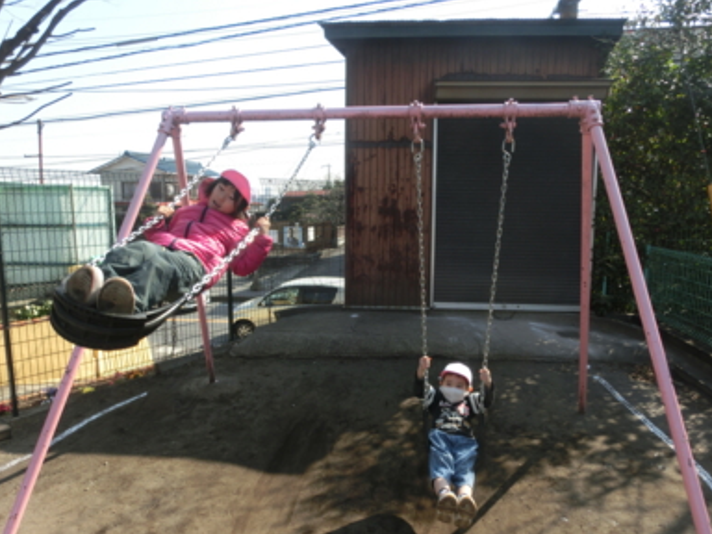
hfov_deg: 69.4
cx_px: 362
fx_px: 514
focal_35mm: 25
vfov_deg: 54.9
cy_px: 274
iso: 80
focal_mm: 4.24
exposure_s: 1/640
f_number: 3
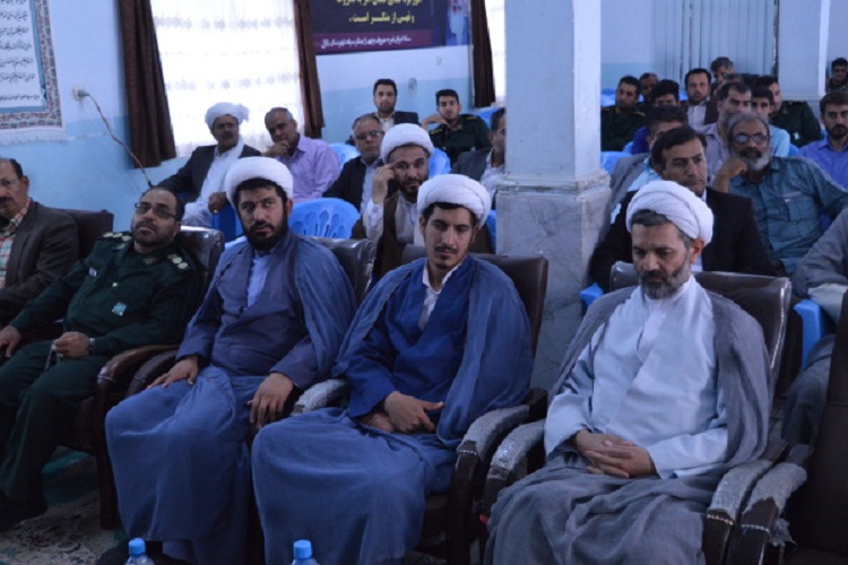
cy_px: 282
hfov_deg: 47.9
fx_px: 954
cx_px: 424
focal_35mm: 40
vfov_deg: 33.0
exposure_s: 1/80
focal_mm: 27
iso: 1600
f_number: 4.5
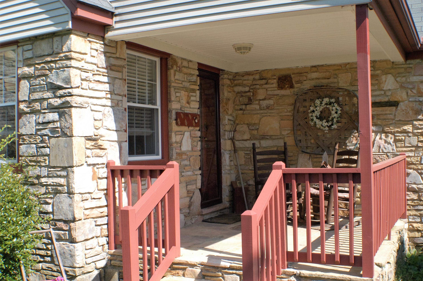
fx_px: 616
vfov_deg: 25.7
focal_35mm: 52
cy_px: 140
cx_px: 212
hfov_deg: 37.9
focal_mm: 35
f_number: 9
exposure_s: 1/320
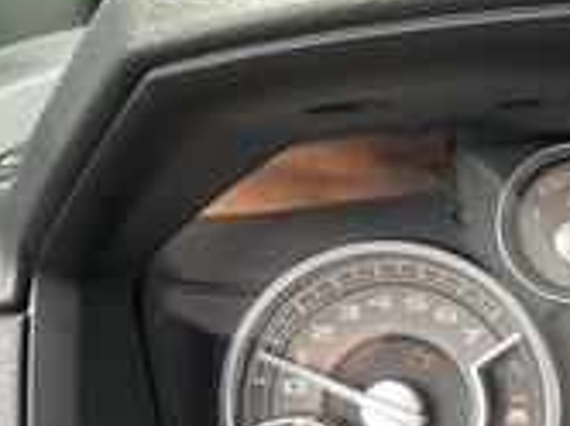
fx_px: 1151
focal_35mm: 70
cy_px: 409
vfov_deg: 20.4
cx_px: 649
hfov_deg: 25.5
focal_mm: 3
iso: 50
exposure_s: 1/122
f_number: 1.8
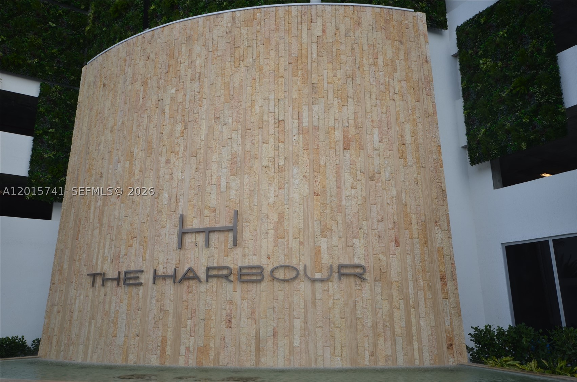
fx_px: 480
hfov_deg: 62.0
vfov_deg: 43.4
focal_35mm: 30
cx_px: 288
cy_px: 191
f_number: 5.6
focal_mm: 20
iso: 100
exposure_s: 1/125
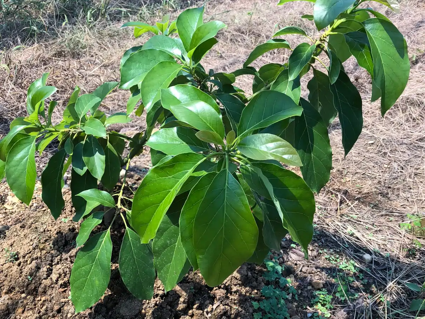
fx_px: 344
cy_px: 160
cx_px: 212
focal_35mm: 28
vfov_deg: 49.7
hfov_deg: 63.4
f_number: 1.8
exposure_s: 1/470
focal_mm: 3.99
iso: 20
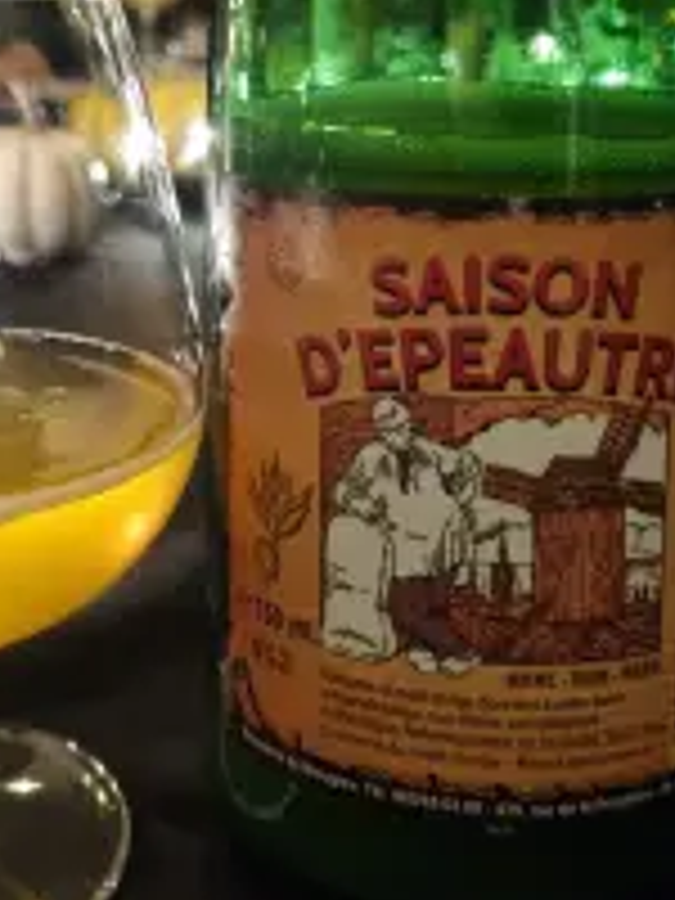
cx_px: 238
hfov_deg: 27.9
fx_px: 1352
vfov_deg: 35.8
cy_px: 207
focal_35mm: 52
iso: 1250
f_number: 1.8
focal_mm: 5.4
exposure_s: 1/25
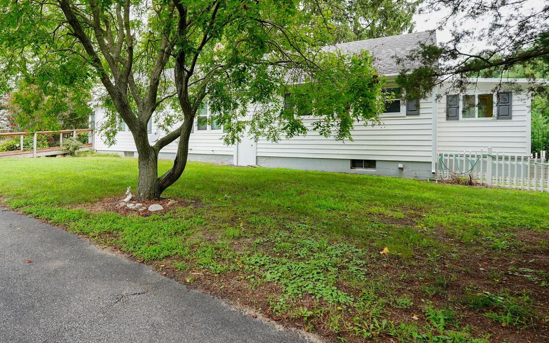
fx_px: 314
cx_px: 225
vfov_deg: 56.9
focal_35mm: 21
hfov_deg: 81.5
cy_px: 142
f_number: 4
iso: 100
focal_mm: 10
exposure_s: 1/60
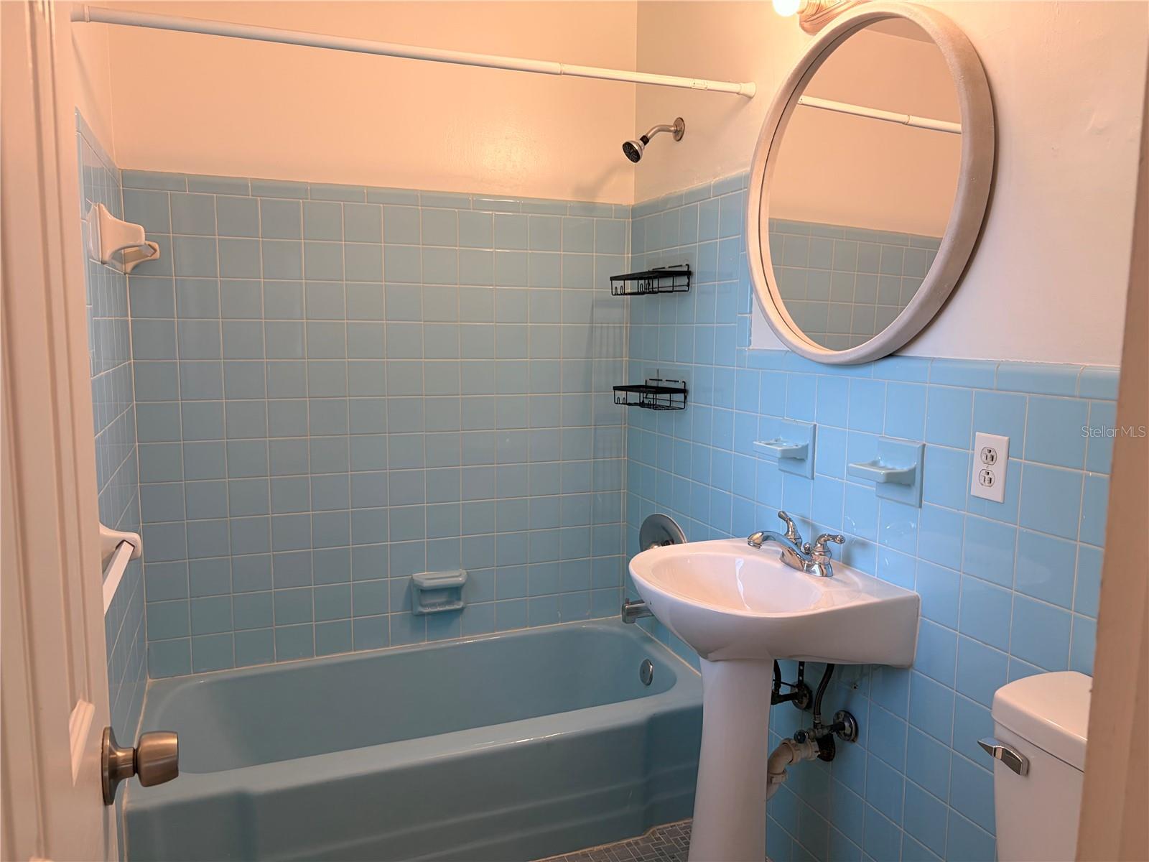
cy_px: 431
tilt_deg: -7.0
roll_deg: -0.7
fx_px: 863
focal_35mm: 26
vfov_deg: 53.1
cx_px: 574
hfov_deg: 67.3
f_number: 1.6
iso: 80
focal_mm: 5.96
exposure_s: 1/120
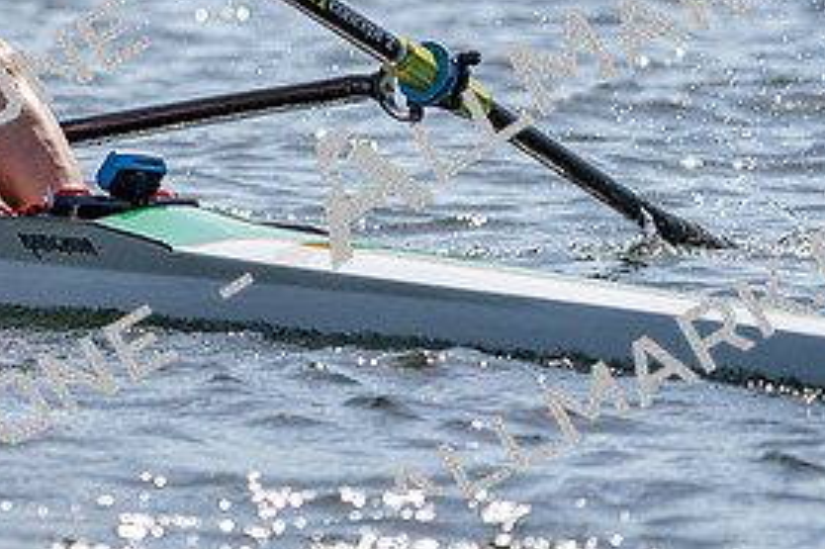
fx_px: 11611
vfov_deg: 2.7
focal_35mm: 507
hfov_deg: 4.1
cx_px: 62
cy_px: -13
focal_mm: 243
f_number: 5.6
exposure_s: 1/2000
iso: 200
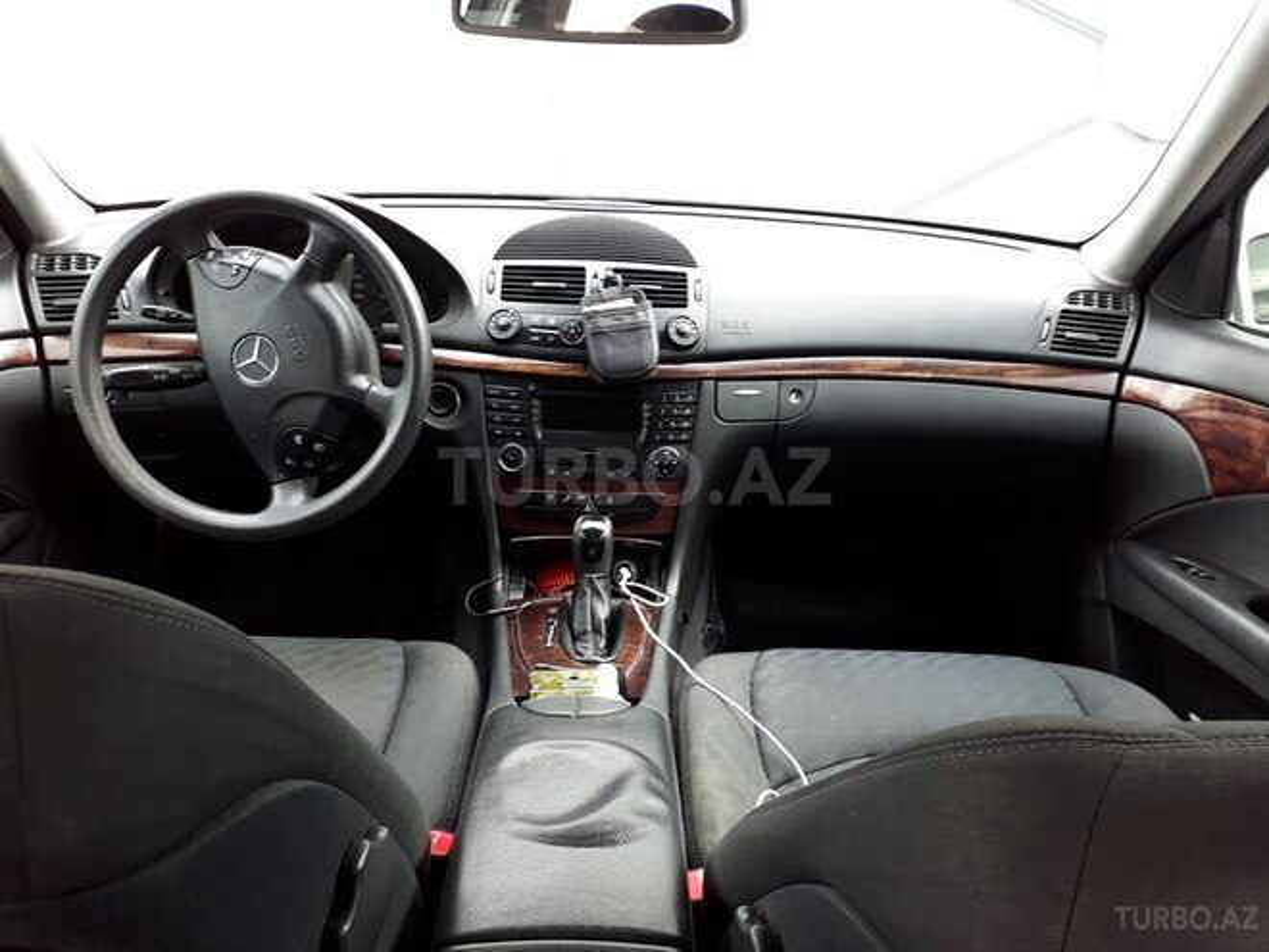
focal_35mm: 27
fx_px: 990
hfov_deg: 65.3
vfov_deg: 51.4
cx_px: 634
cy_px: 476
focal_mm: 3.6
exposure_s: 1/33
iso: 50
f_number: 1.9
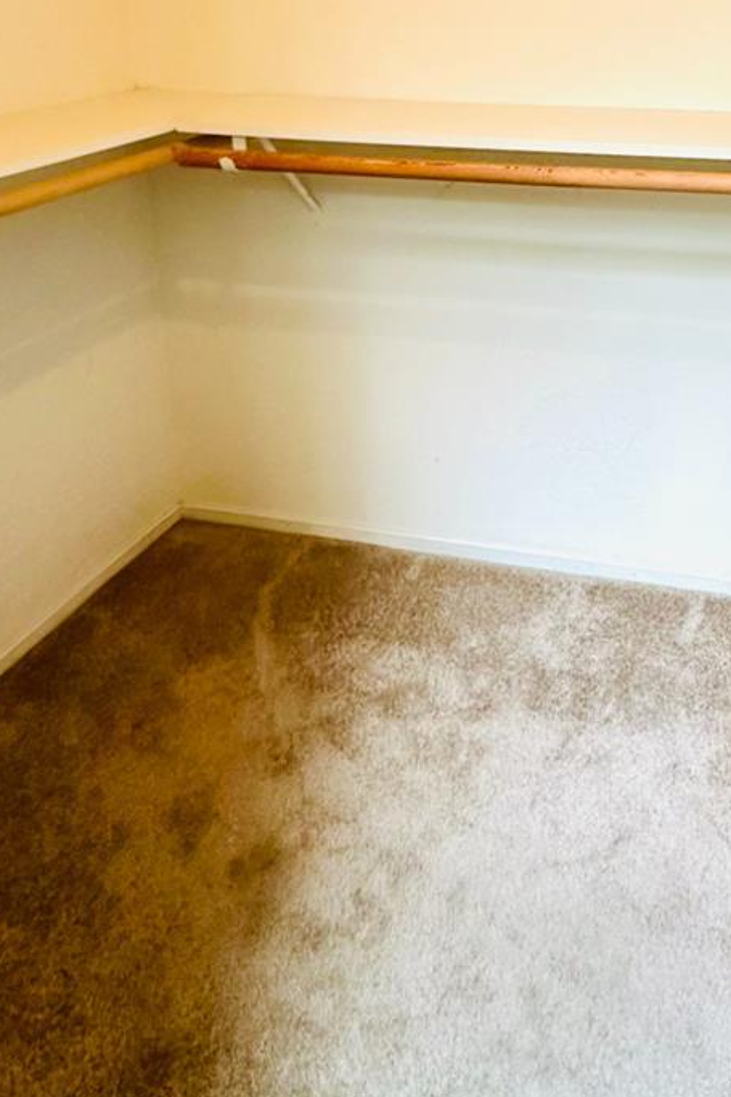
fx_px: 975
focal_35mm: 32
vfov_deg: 54.3
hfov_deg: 39.6
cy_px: 204
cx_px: 576
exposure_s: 1/60
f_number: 2.2
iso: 400
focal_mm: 2.22
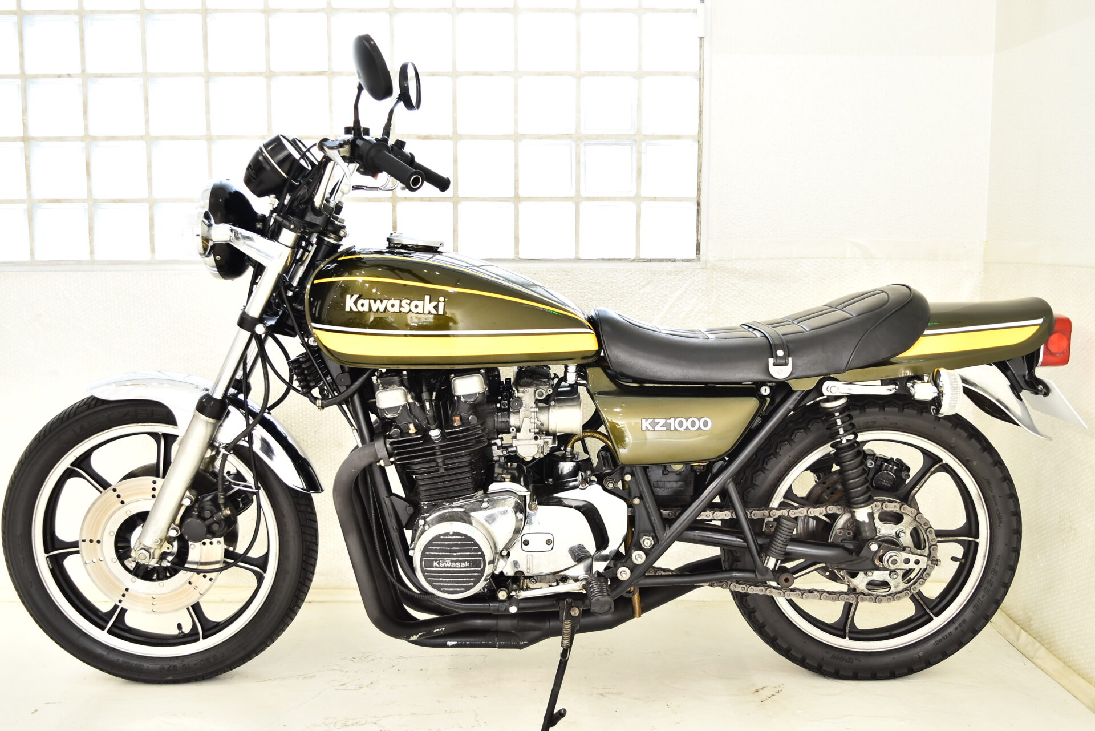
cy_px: 366
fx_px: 1050
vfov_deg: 38.4
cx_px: 548
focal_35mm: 34
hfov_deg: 55.1
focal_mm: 23
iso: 160
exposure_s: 1/25
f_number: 3.8
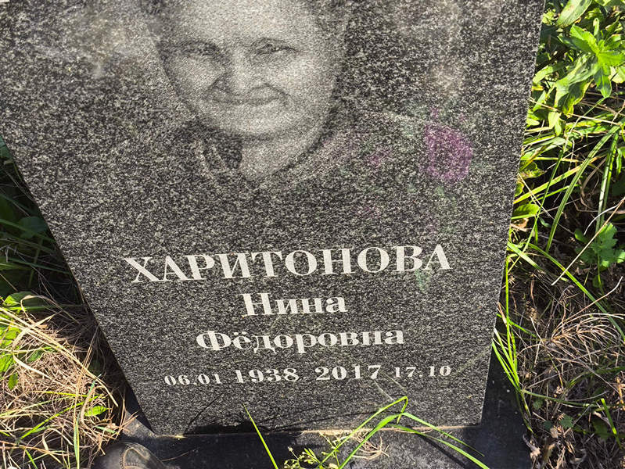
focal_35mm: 50
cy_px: 234
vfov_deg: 29.1
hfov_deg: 38.2
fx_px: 903
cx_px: 312
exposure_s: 1/416
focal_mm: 4.71
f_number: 1.7
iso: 50
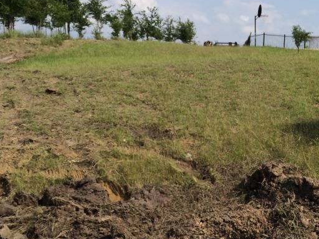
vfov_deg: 24.8
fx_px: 534
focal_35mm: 58
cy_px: 190
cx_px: 299
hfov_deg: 31.4
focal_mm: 4.15
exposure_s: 1/2740
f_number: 2.2
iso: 32
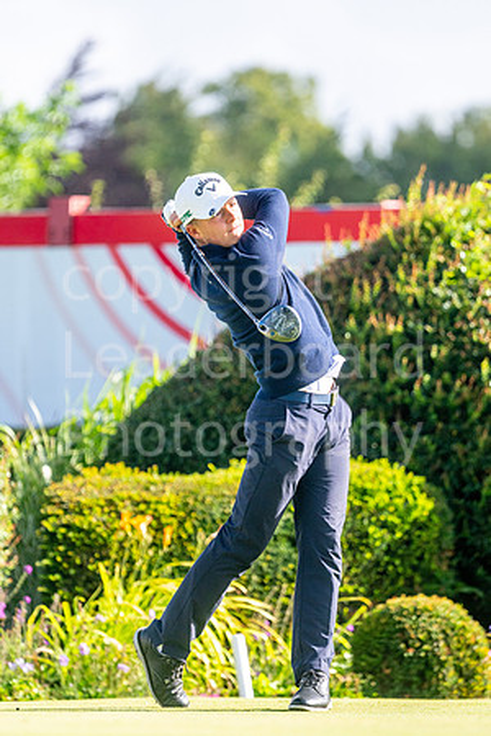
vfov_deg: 4.6
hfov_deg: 3.1
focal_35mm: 450
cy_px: 368
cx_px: 246
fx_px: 9206
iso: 320
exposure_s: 1/2000
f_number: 4
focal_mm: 300
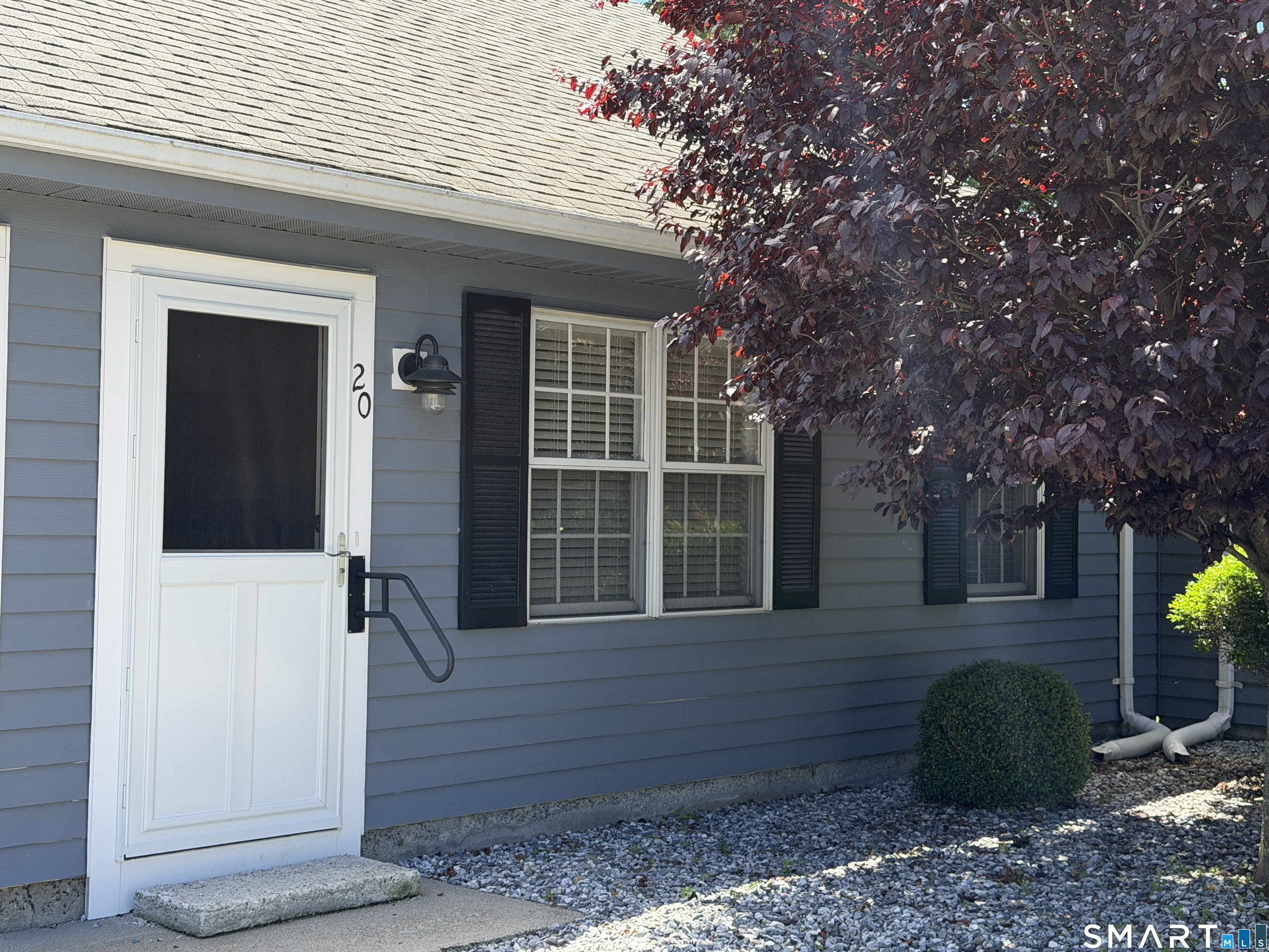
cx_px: 628
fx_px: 1796
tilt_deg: +1.6
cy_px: 472
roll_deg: -1.6
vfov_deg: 29.7
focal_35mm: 49
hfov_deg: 38.9
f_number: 1.78
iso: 80
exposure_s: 1/962
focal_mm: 6.76
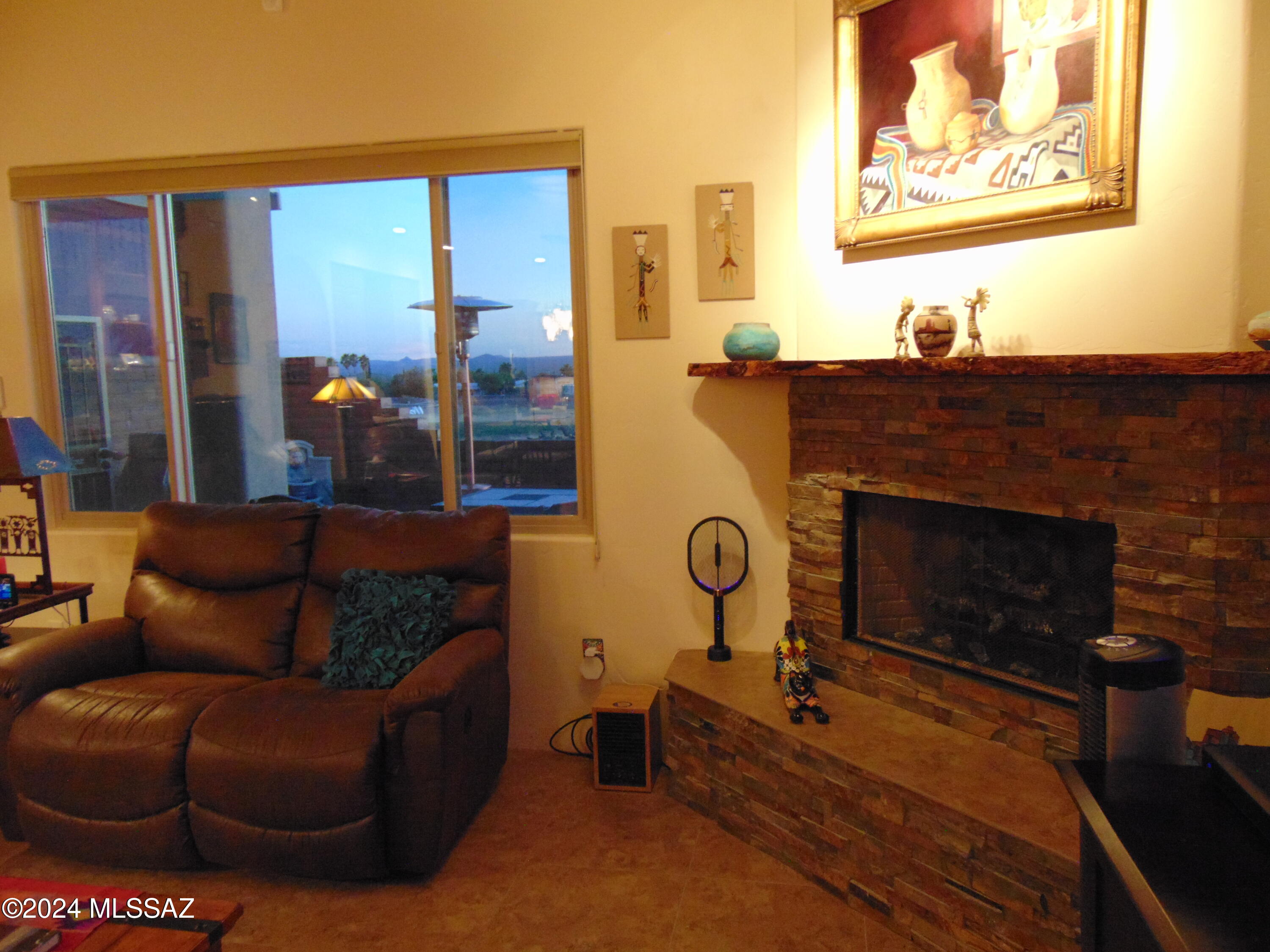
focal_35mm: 25
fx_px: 917
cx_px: 635
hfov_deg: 69.4
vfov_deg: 54.9
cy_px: 476
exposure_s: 1/20
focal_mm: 4.5
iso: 400
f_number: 3
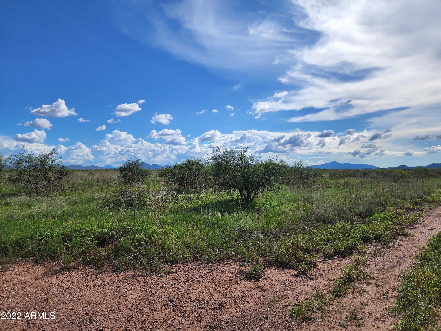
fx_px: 293
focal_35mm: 23
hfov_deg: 73.9
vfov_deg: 58.9
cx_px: 220
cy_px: 166
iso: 12
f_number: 1.8
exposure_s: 1/1809
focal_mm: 6.4
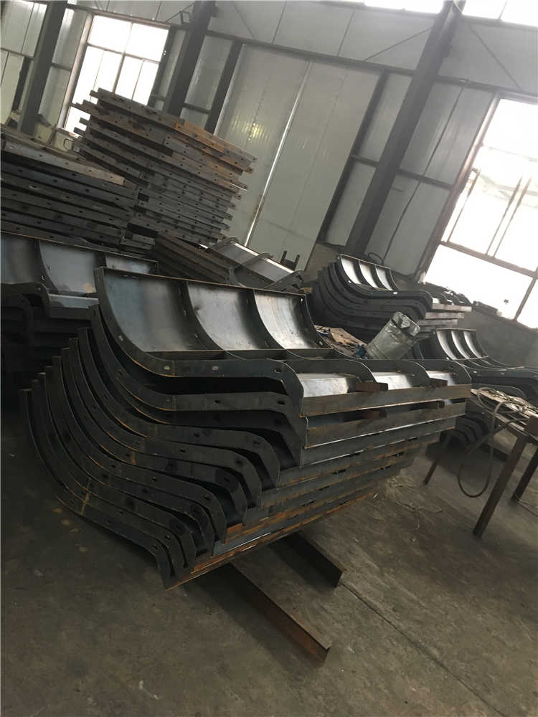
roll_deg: -22.7
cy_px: 358
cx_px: 269
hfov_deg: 48.2
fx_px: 601
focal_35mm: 29
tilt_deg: -14.0
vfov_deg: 61.7
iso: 200
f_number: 2.2
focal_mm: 4.15
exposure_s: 1/33
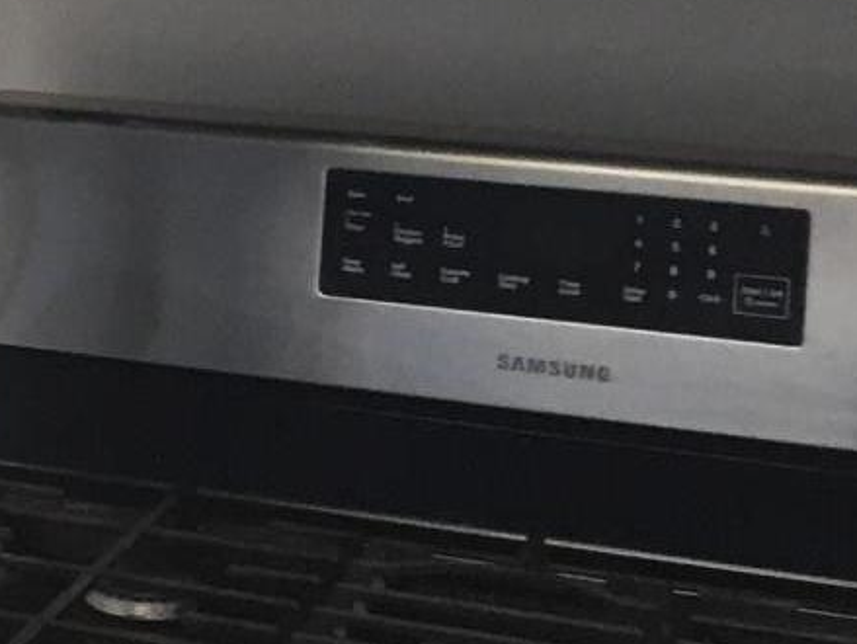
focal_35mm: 132
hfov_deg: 12.4
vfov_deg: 11.0
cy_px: -127
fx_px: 3271
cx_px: -1068
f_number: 2.2
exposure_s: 1/30
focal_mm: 4.15
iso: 32
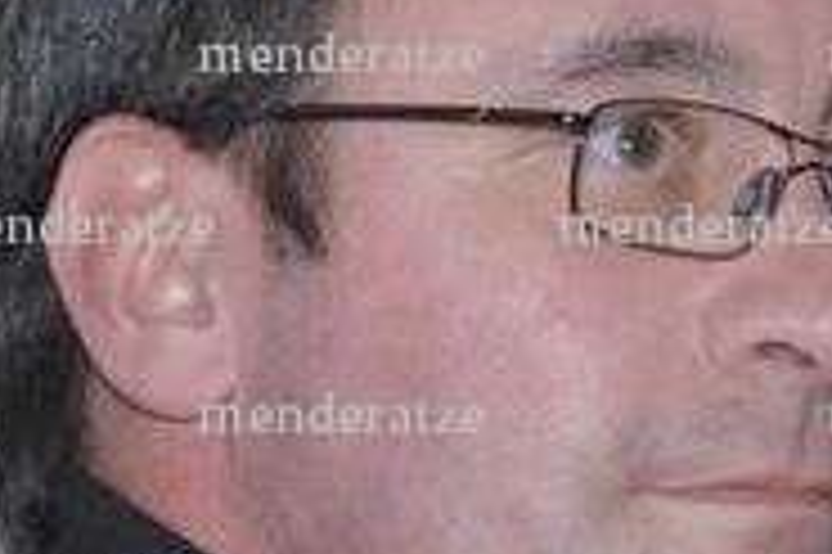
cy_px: 173
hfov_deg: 5.8
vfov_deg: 3.8
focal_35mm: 358
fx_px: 8266
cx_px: 355
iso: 250
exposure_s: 1/60
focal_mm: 90
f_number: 5.3
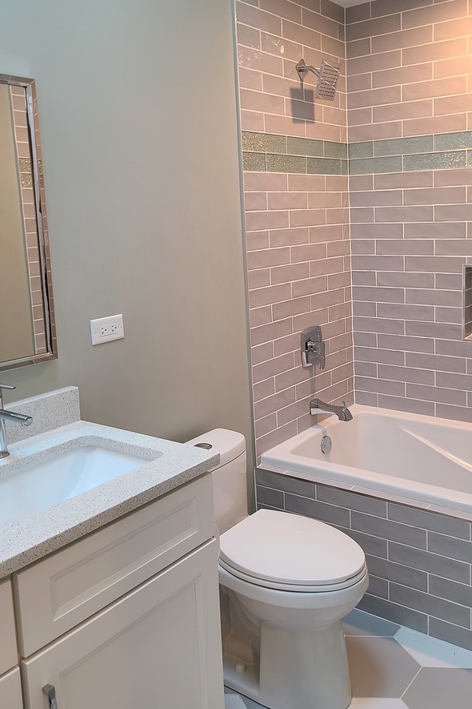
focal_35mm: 33
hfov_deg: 39.8
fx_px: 649
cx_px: 277
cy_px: 293
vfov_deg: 56.9
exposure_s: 1/60
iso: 100
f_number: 1.8
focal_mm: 5.4
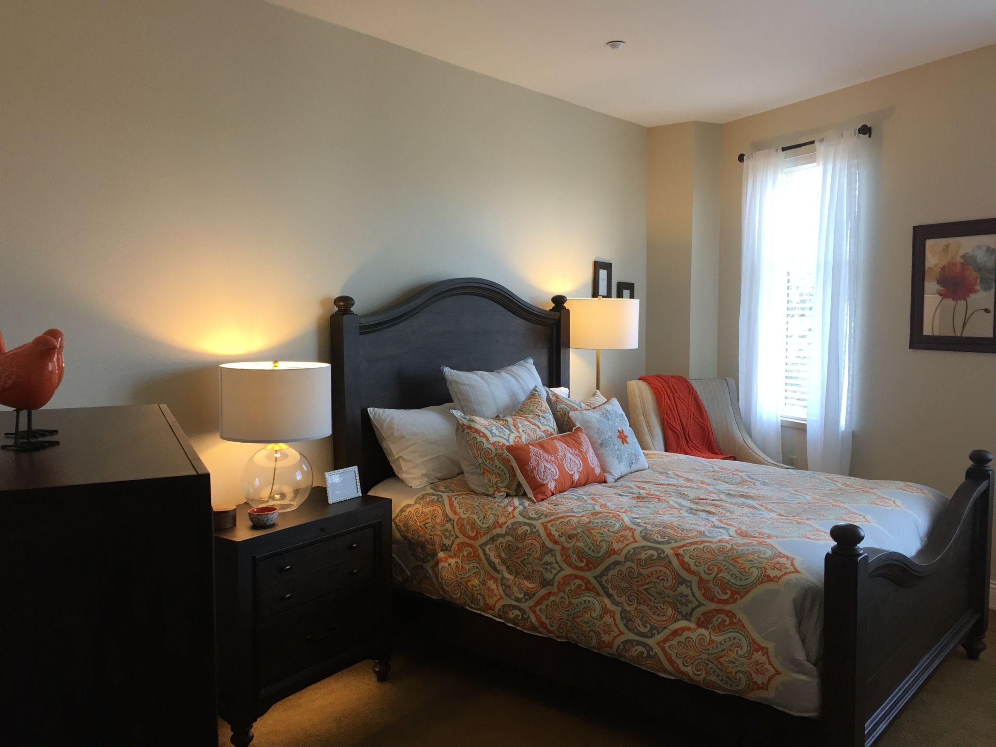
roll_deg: -0.5
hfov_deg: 61.7
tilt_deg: -5.1
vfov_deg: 48.2
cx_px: 498
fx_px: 834
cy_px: 374
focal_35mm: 29
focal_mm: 4.15
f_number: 2.2
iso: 32
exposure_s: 1/30
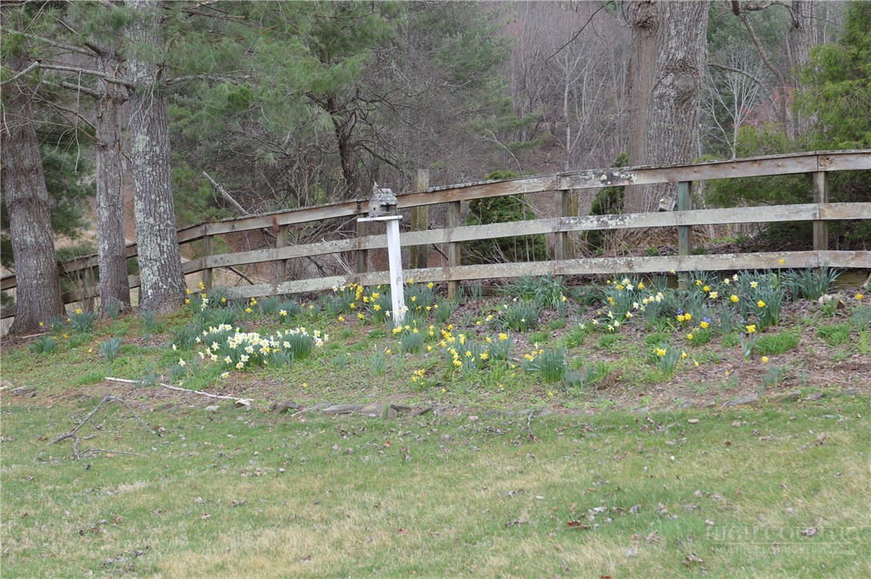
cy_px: 290
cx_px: 436
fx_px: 1269
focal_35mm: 52
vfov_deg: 25.7
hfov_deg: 37.9
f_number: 5.6
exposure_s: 1/125
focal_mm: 35
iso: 140
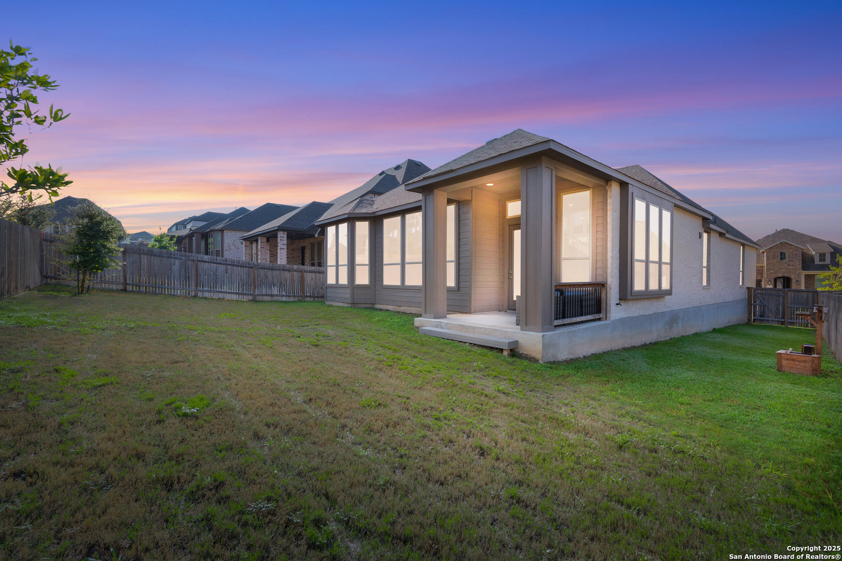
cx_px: 421
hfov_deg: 96.7
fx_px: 374
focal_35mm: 16
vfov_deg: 73.7
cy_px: 280
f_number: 7.1
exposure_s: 1/500
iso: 640
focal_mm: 16
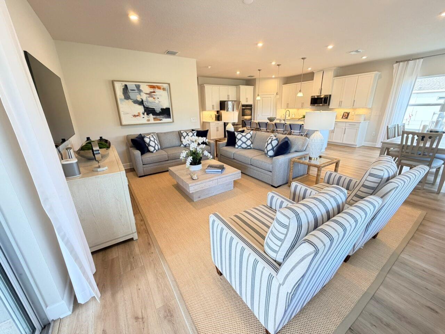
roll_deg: +1.3
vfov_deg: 85.7
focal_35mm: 14
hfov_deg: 102.1
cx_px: 222
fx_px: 180
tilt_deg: -18.5
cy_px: 167
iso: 200
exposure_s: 1/60
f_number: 2.2
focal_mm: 2.22
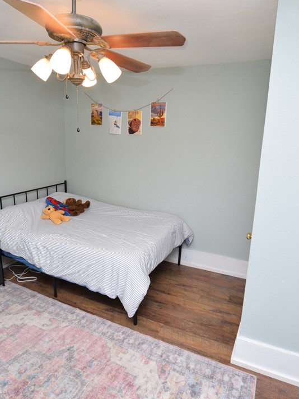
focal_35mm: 22
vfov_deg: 76.4
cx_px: 147
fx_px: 253
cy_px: 200
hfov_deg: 61.1
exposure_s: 1/60
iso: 500
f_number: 4
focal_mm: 10
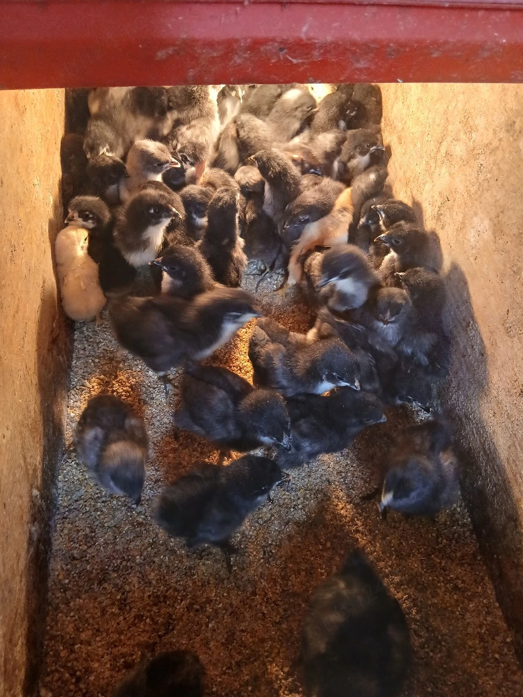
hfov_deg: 53.1
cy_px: 348
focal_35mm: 26
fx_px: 524
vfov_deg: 67.3
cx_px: 262
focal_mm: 3.98
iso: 320
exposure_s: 1/50
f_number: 1.8
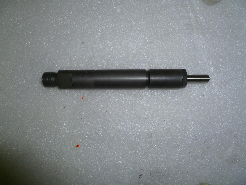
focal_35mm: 28
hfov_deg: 63.4
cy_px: 92
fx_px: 199
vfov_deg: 49.7
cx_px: 123
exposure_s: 1/30
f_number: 3.3
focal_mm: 5
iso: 100
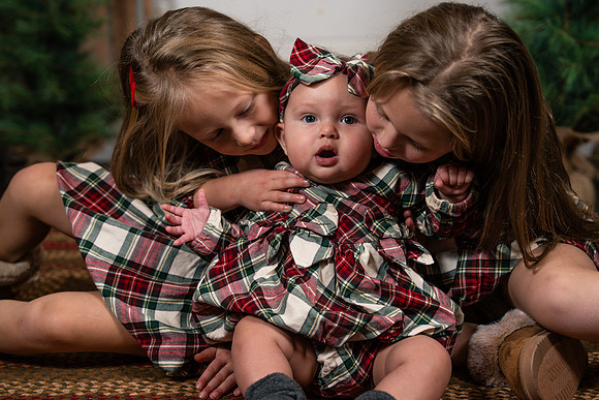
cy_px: 200
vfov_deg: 19.5
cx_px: 300
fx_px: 1165
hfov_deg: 28.8
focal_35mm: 70
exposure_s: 1/250
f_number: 4
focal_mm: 70
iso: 250
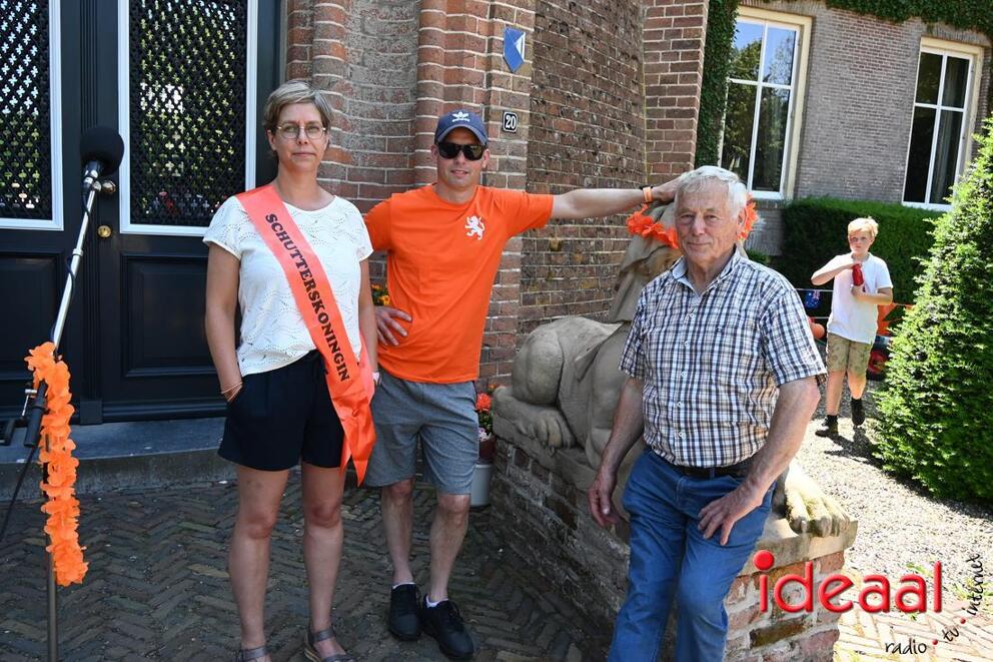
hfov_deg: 63.7
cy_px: 331
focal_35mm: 29
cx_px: 496
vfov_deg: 44.9
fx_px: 800
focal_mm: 19.5
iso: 200
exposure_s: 1/250
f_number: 5
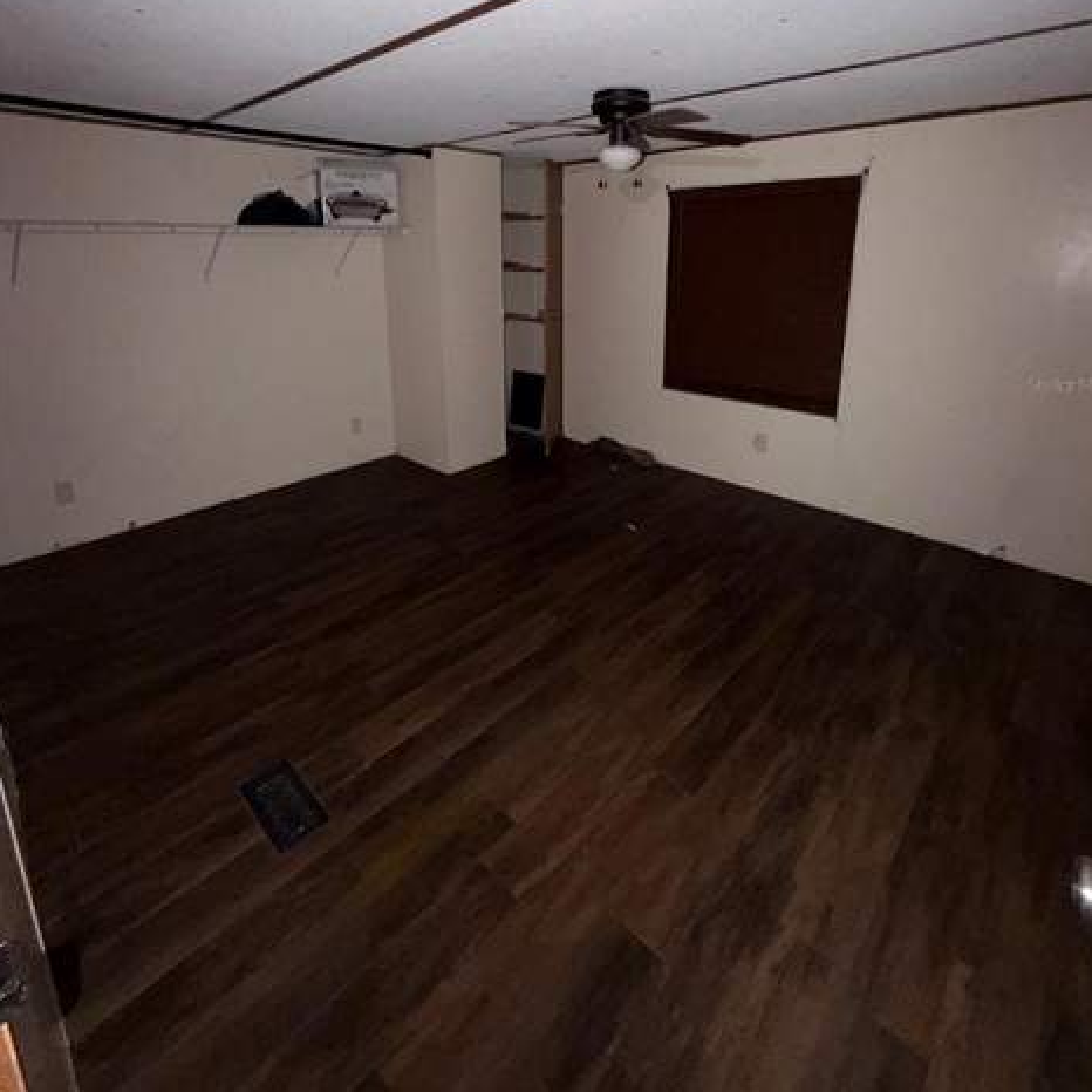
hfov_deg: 84.0
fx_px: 607
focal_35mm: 17
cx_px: 553
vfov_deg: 81.7
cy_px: 384
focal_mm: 2.22
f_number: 2.2
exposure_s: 1/27
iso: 250
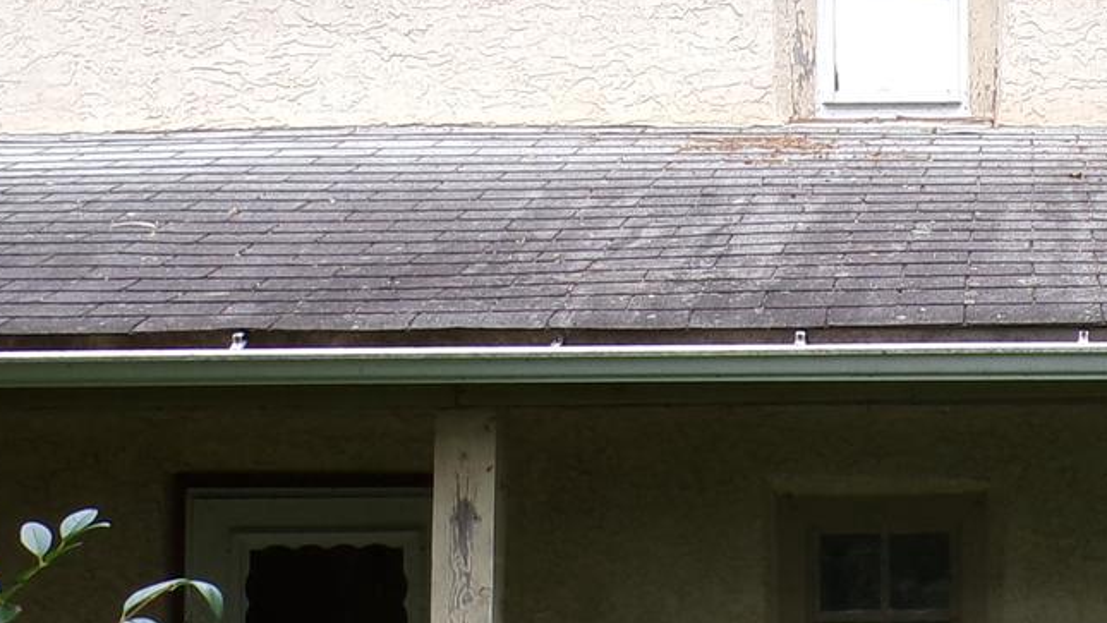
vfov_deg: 14.5
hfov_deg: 24.7
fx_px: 2437
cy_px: 419
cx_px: 1045
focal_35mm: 83
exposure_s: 1/85
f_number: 4.4
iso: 100
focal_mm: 4.3
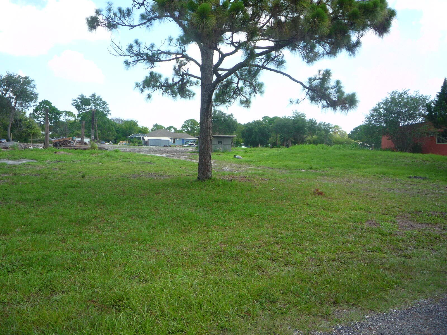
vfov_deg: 46.8
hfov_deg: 60.0
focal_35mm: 30
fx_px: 387
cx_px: 224
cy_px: 168
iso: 100
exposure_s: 1/250
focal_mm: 5.2
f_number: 4
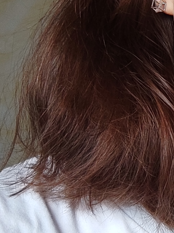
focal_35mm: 102
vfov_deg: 19.3
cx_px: 258
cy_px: 95
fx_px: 684
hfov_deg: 13.7
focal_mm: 3.14
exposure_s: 1/33
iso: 154
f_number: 2.24
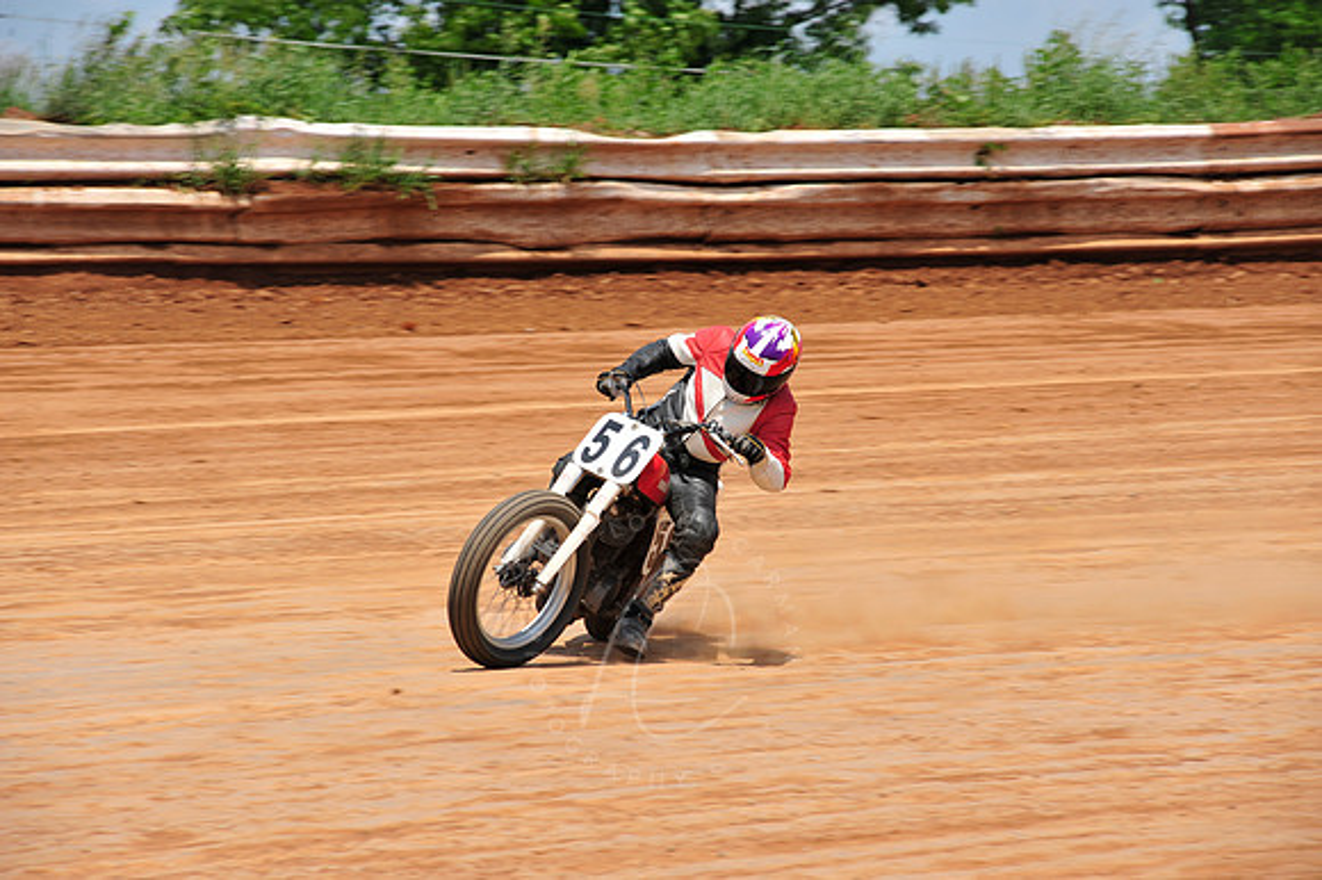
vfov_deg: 6.9
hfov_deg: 10.3
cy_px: 440
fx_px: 7340
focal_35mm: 200
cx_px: 661
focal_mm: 200
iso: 200
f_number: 10
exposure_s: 1/400
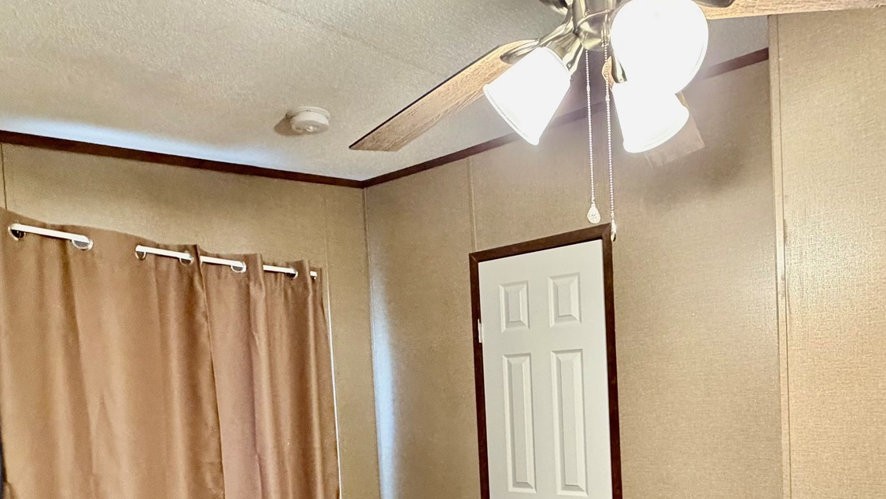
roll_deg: +3.3
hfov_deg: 71.3
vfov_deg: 42.1
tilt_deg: -2.4
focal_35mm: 26
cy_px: 413
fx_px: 611
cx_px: 519
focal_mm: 2.22
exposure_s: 1/60
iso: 640
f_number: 2.2
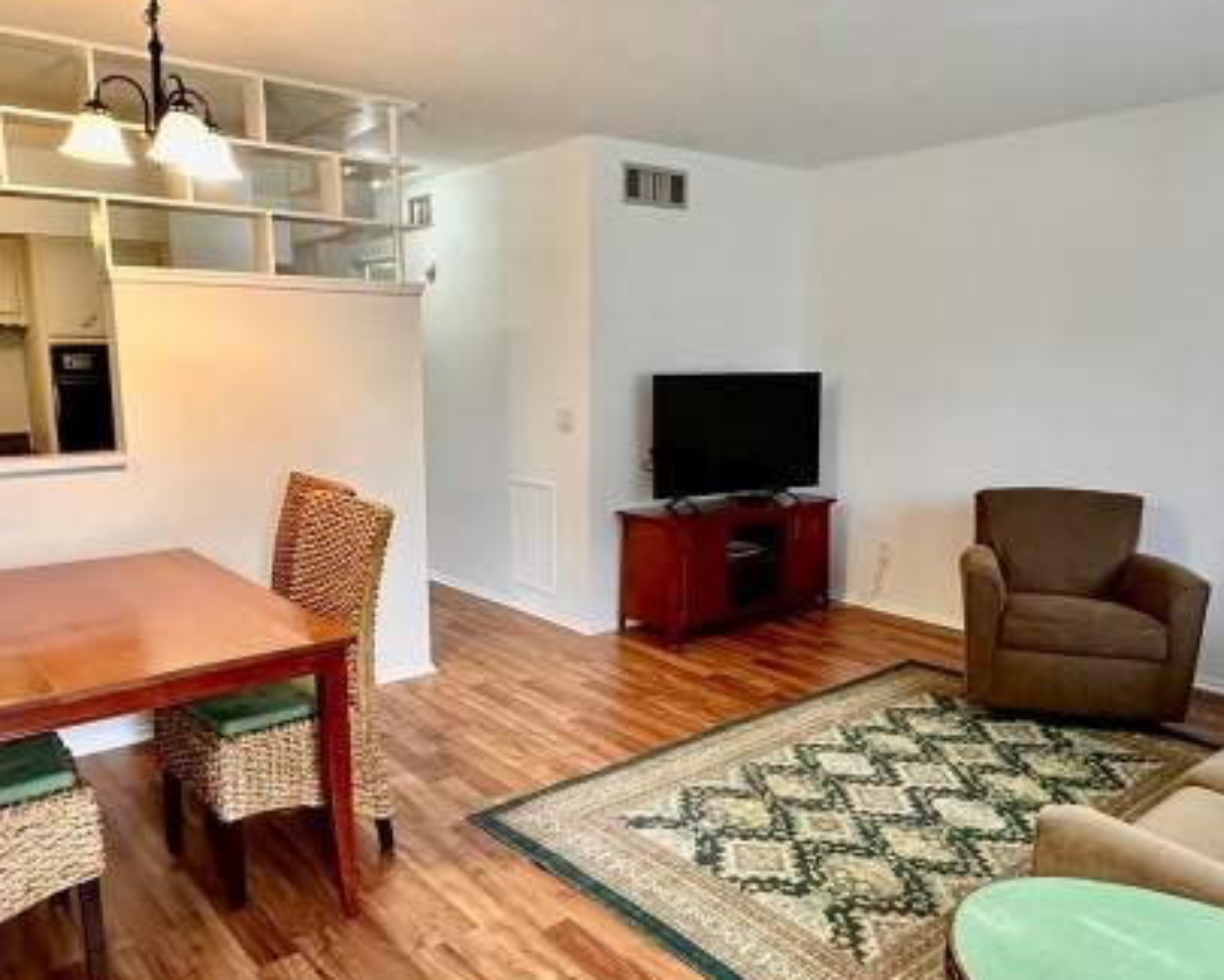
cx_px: 604
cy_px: 526
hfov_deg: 64.1
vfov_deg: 53.1
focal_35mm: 27
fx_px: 978
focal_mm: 2.22
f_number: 2.2
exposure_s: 1/120
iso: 320
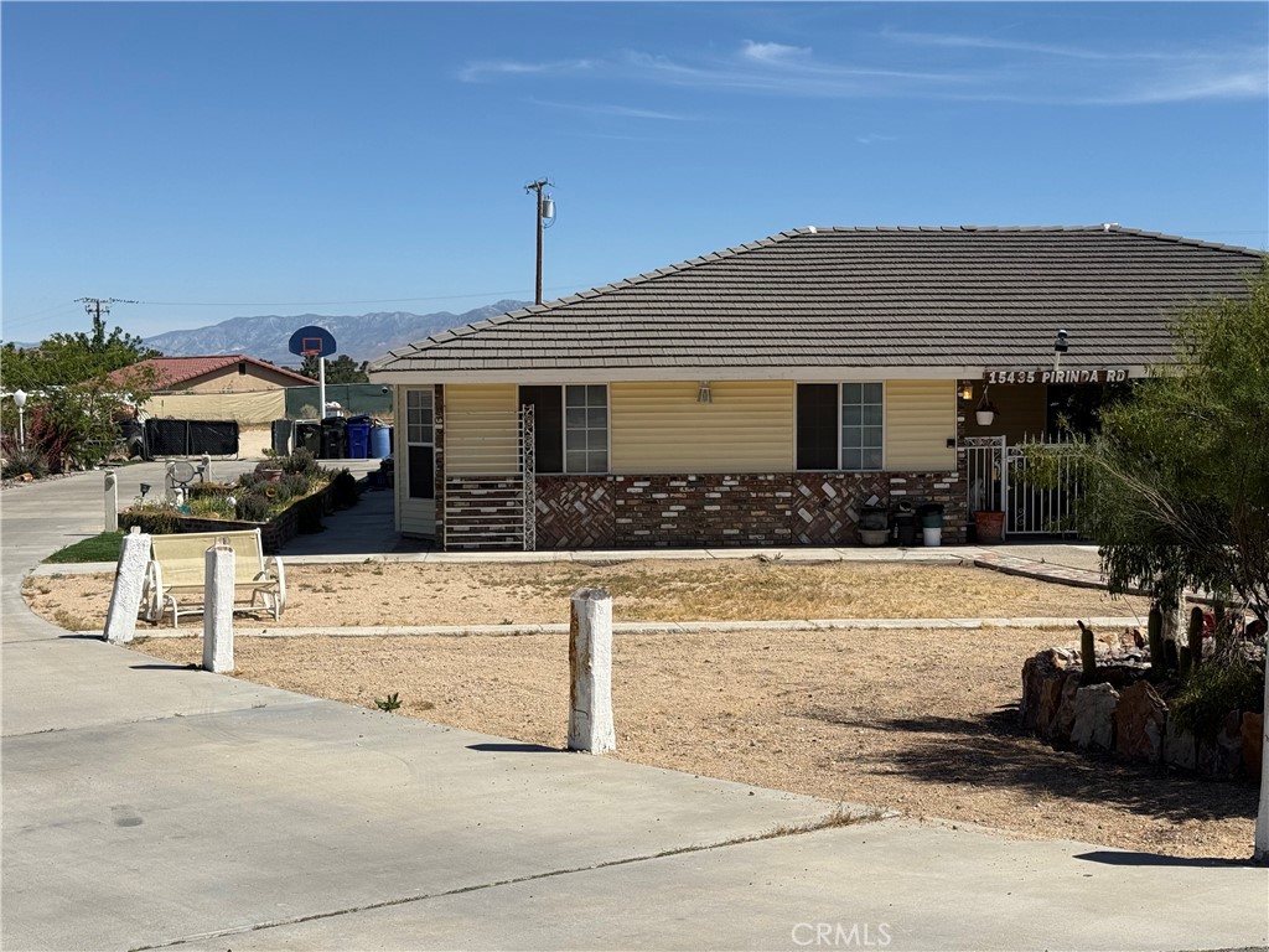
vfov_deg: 30.3
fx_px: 1760
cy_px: 476
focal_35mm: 48
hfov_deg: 39.7
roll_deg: -0.5
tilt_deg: -1.7
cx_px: 634
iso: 64
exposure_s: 1/8772
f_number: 1.78
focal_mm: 6.76
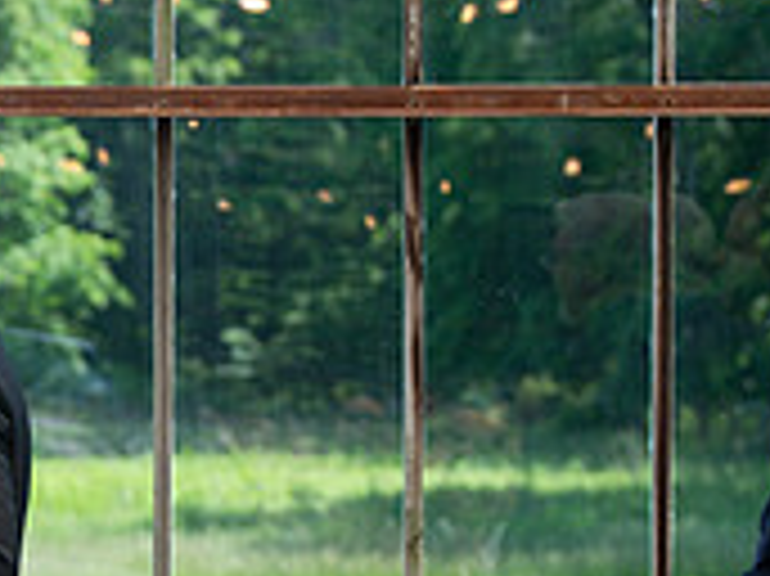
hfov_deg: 6.2
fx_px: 7113
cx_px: -203
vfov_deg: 4.6
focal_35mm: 320
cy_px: 749
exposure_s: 1/200
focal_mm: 98
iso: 160
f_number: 5.6
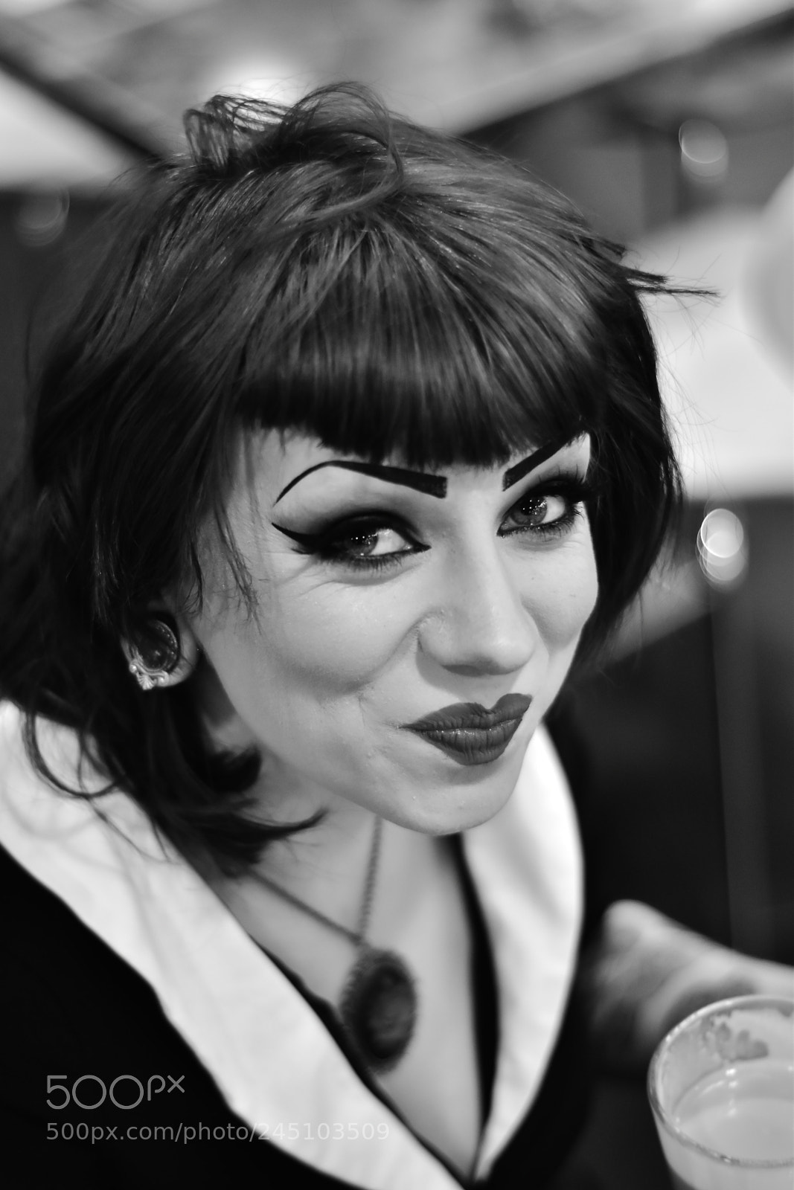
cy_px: 595
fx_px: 2481
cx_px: 397
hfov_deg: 18.2
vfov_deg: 27.0
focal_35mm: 75
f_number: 1.8
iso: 250
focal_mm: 50
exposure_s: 1/160
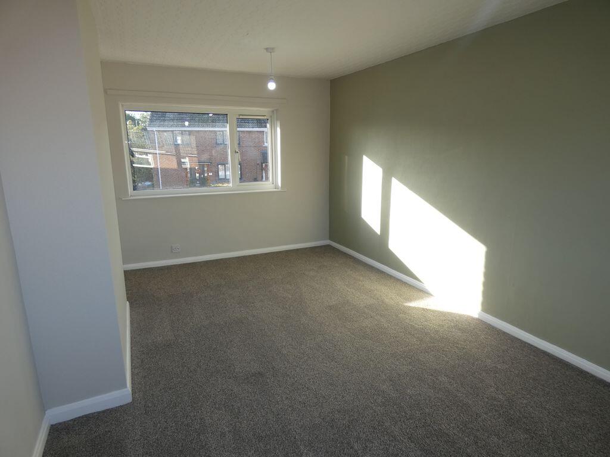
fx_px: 352
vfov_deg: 66.0
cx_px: 305
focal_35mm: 20
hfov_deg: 81.7
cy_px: 228
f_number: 2.8
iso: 80
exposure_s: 1/160
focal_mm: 3.6
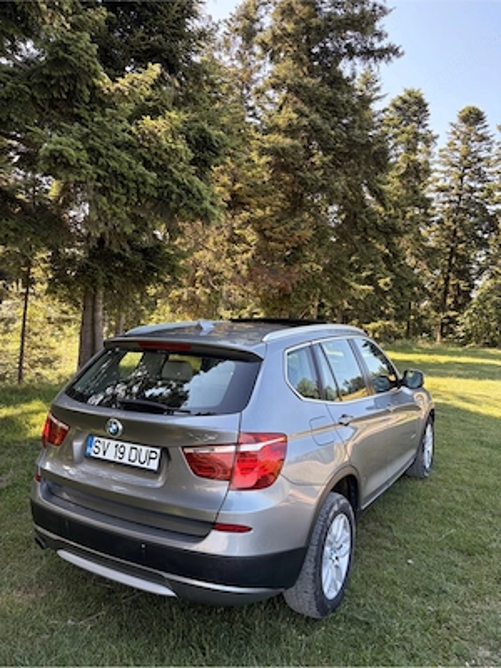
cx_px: 250
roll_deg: -5.4
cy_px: 334
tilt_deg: -2.5
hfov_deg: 53.1
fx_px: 502
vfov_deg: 67.3
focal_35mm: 26
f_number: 1.6
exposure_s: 1/279
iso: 50
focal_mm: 5.96
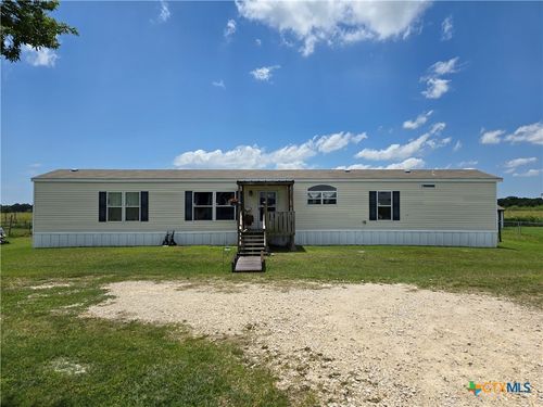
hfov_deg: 73.9
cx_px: 272
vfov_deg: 58.9
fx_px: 361
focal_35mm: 23
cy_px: 204
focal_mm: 6.3
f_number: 1.7
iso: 12
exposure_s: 1/1542
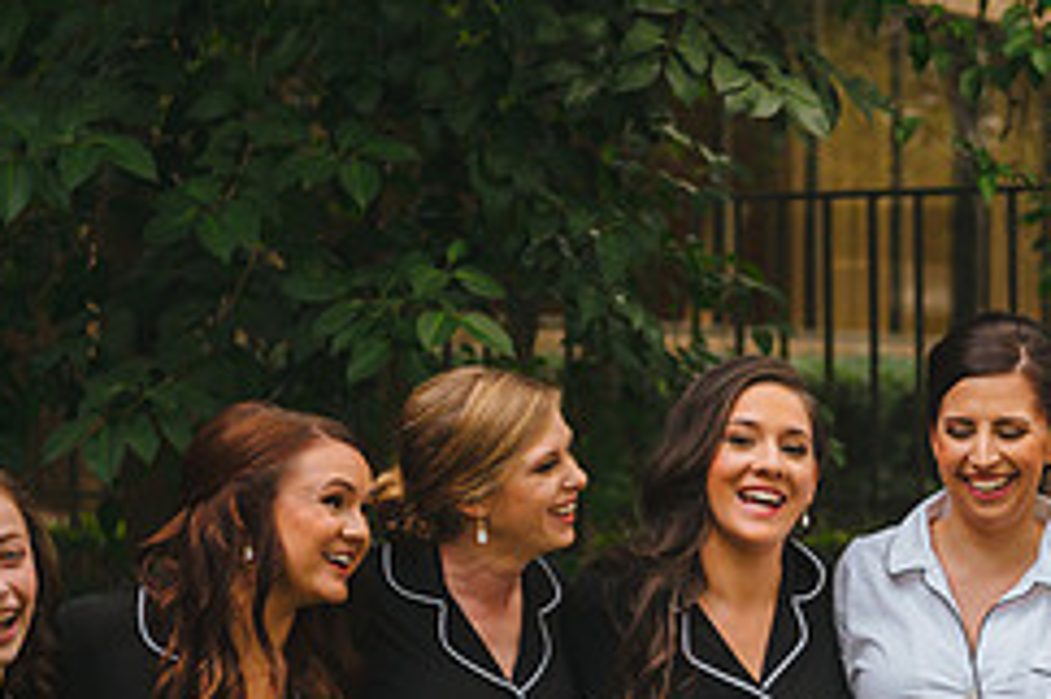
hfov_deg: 16.2
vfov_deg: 10.9
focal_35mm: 125
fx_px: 3647
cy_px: 657
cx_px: 983
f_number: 3.2
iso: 1250
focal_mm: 52
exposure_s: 1/2000
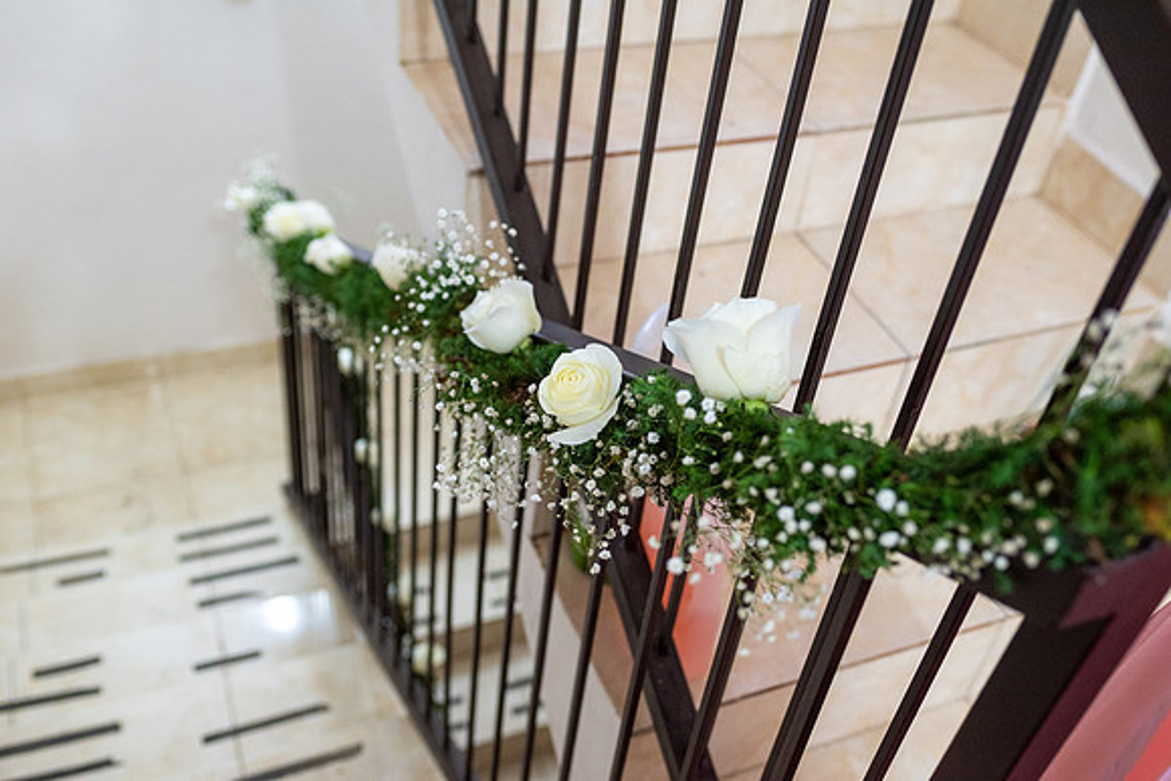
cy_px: 390
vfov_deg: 37.9
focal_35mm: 35
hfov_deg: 54.4
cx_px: 586
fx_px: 1139
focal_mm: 35
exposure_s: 1/125
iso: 1600
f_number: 3.5
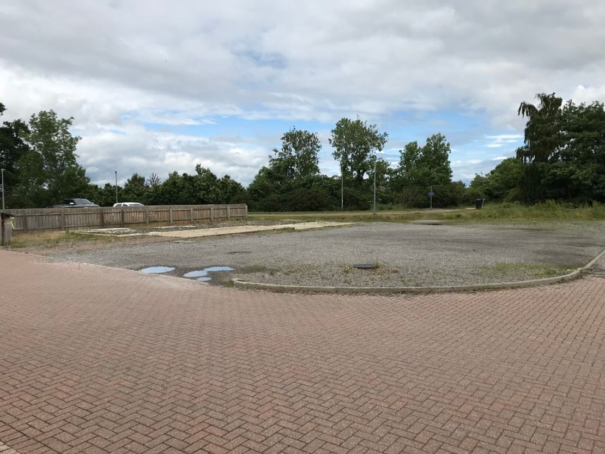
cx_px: 302
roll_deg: +1.1
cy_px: 227
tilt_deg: -5.6
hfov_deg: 63.4
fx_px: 489
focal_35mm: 28
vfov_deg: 49.8
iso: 20
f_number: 1.8
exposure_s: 1/3300
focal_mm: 3.99
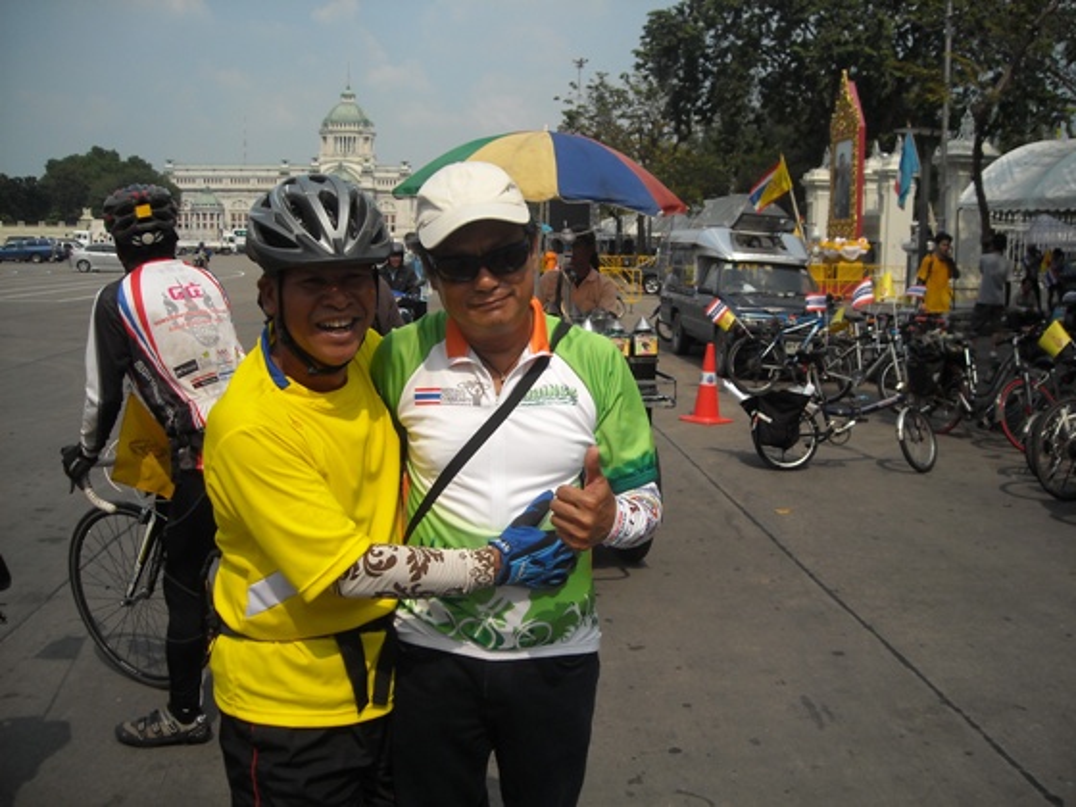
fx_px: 1088
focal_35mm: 35
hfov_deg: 52.6
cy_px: 404
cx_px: 538
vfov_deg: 40.7
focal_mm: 5.7
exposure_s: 1/419
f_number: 5.6
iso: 64
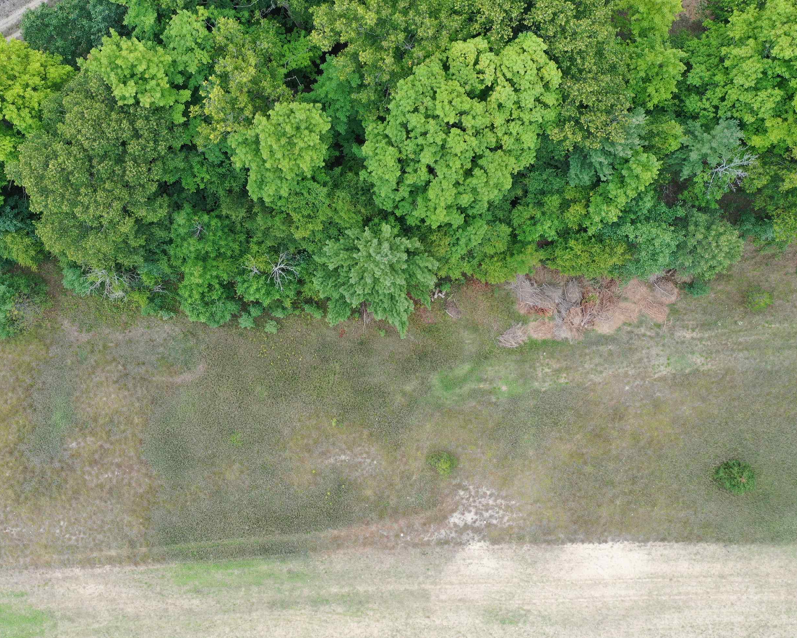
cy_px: 318
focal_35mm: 33
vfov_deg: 44.5
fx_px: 778
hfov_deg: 53.8
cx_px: 311
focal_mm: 10.26
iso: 100
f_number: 4
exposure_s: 1/80
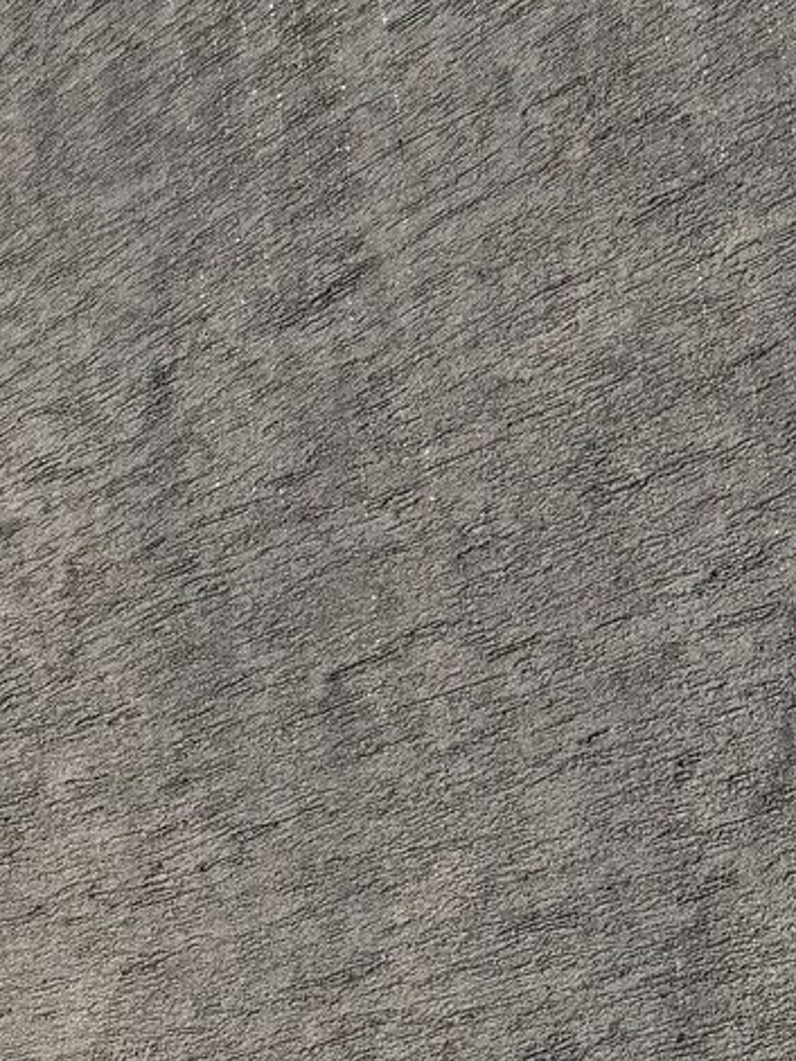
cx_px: -550
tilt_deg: +21.5
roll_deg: -1.5
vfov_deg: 19.1
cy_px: 791
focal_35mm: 102
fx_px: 3129
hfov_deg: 13.3
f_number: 1.78
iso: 80
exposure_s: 1/9009
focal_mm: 6.76
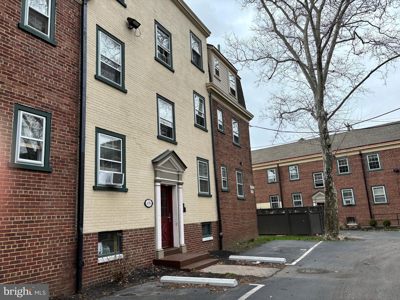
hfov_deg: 67.3
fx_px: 300
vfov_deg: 53.1
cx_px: 200
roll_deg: +3.1
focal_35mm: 26
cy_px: 150
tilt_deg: +12.8
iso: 50
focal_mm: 5.96
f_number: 1.6
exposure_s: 1/1103
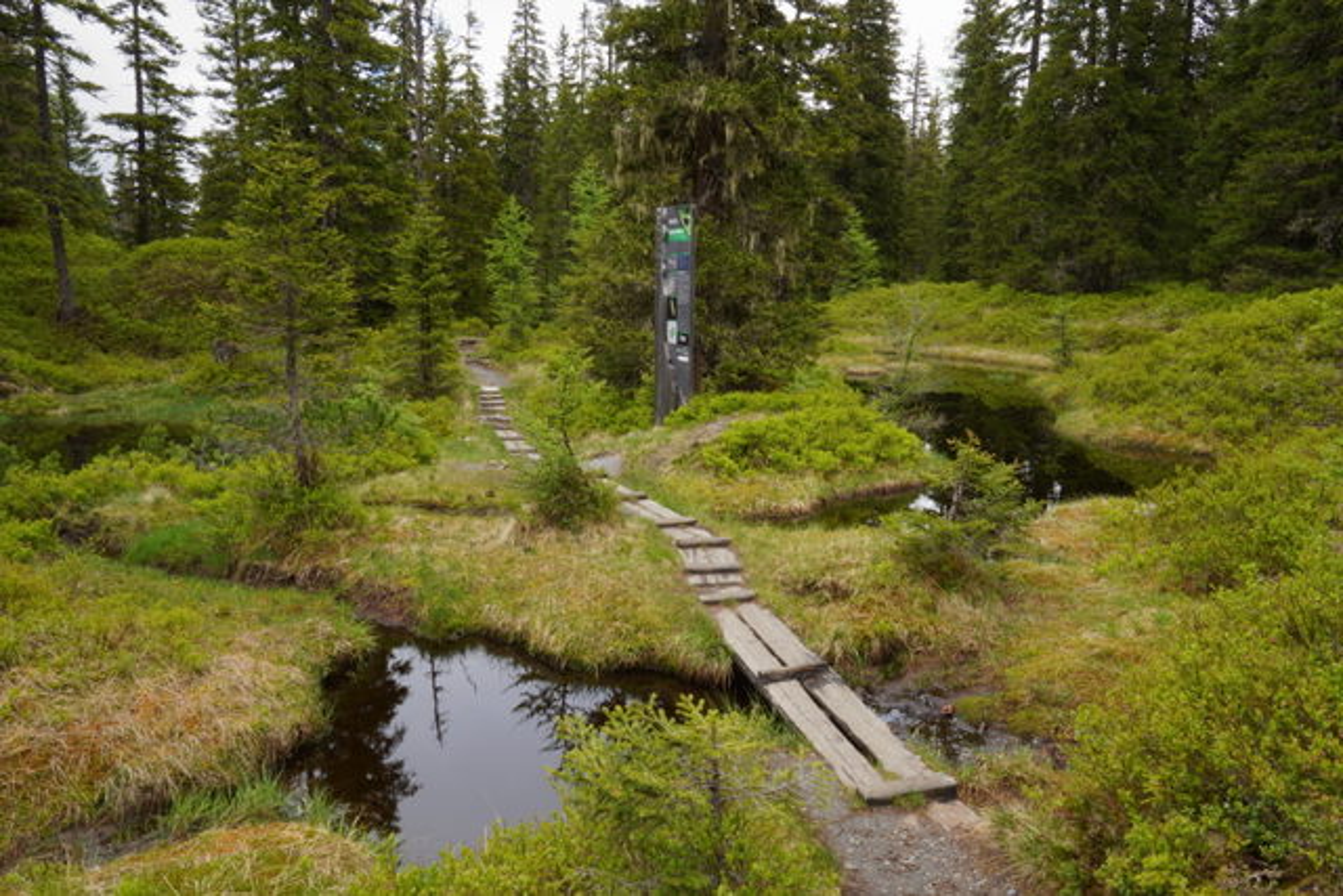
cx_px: 672
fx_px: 951
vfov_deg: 50.4
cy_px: 448
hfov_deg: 70.4
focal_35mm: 26
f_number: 22
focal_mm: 17
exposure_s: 1/10
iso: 100
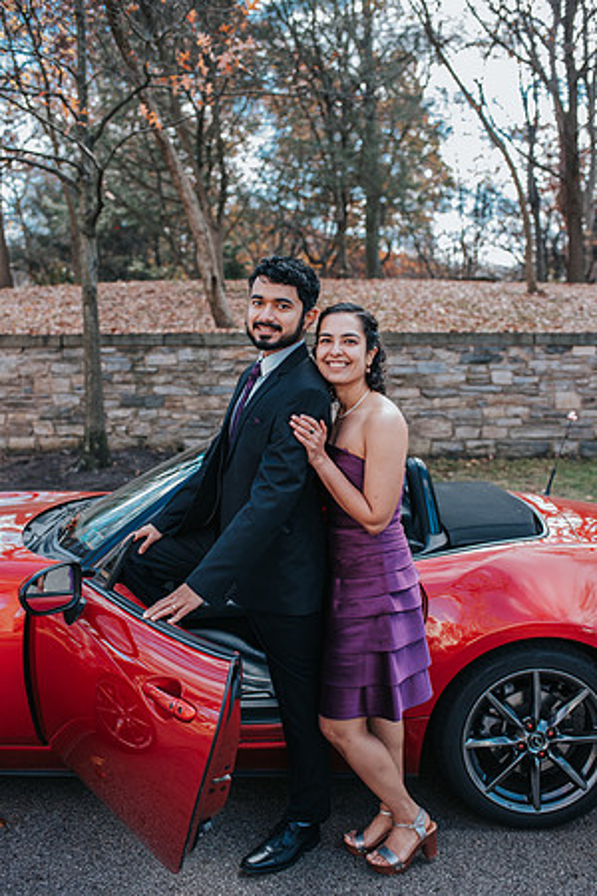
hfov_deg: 37.9
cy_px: 448
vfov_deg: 54.4
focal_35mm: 35
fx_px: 871
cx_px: 298
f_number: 3.2
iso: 900
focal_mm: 35
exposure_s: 1/640
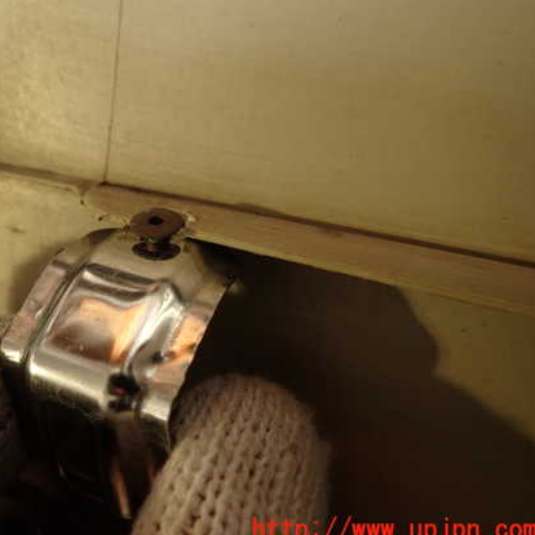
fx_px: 560
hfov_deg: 49.7
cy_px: 256
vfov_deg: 51.1
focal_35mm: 32
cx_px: 156
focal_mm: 4.5
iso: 200
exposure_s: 1/40
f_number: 2
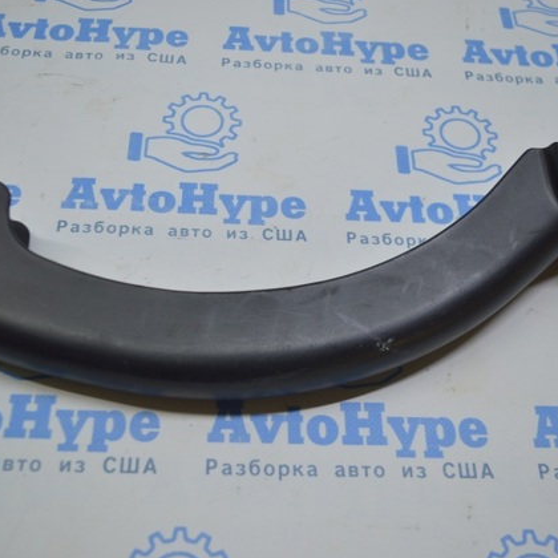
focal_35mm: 45
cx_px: 262
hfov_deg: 37.8
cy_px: 278
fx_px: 814
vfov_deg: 37.8
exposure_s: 1/160
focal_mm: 23
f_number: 3.8
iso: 400
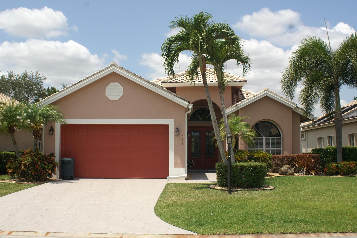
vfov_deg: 31.8
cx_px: 178
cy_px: 119
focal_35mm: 42
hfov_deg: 46.4
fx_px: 416
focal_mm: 28
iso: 100
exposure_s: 1/250
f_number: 9.5
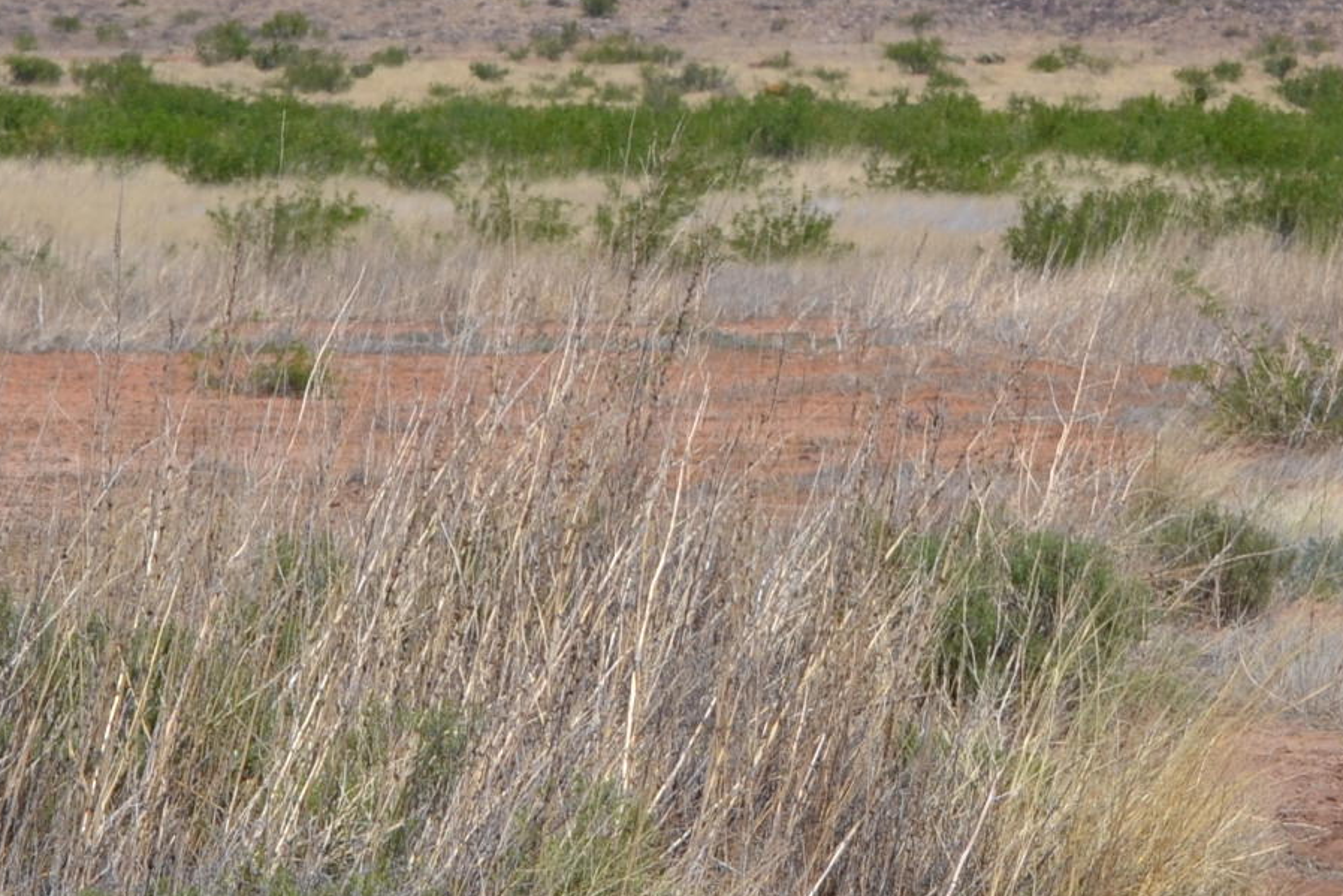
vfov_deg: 5.0
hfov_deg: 7.5
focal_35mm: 276
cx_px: 534
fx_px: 10285
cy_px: 30
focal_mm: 55
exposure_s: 1/320
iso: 100
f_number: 9
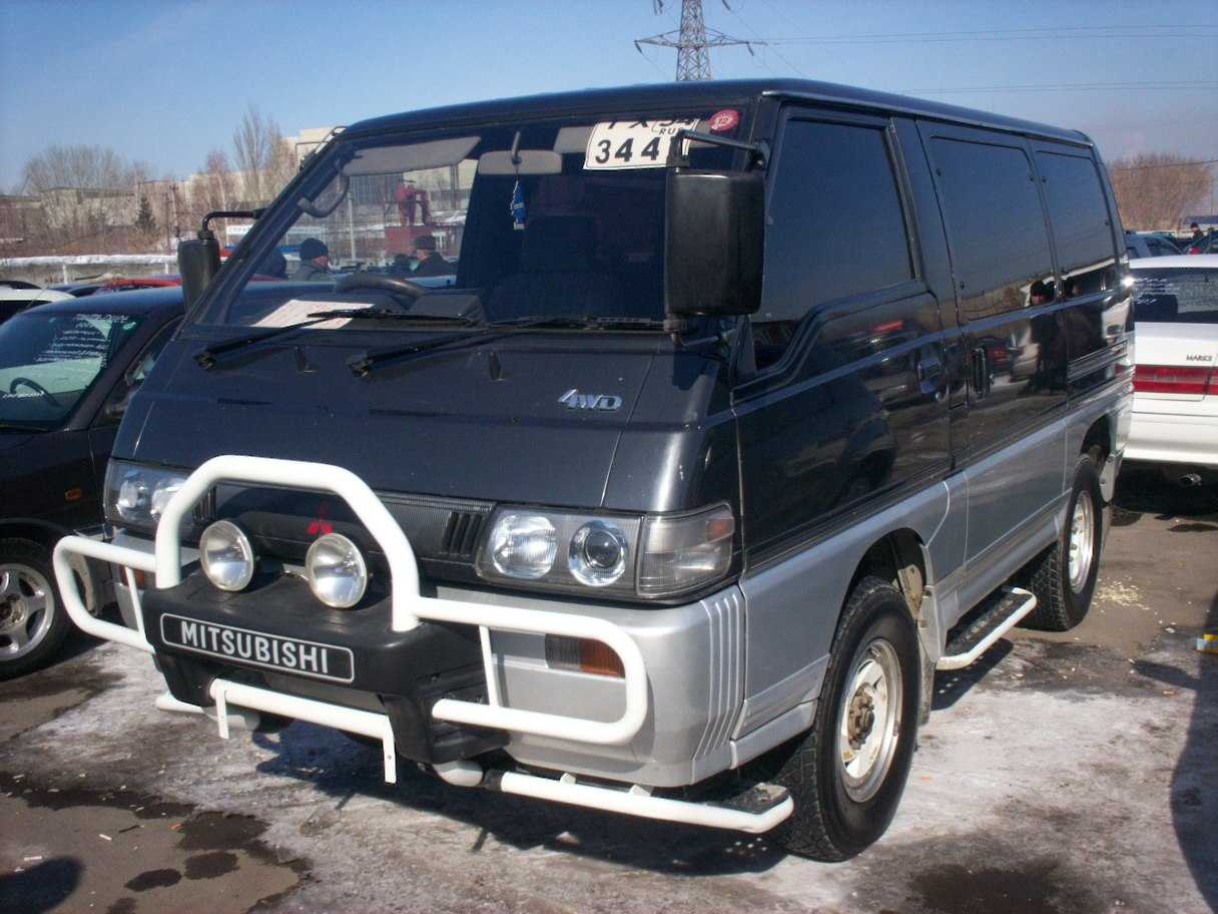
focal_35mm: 36
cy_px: 457
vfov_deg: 39.7
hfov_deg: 51.4
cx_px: 609
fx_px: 1267
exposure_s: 1/805
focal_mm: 6
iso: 100
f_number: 4.5
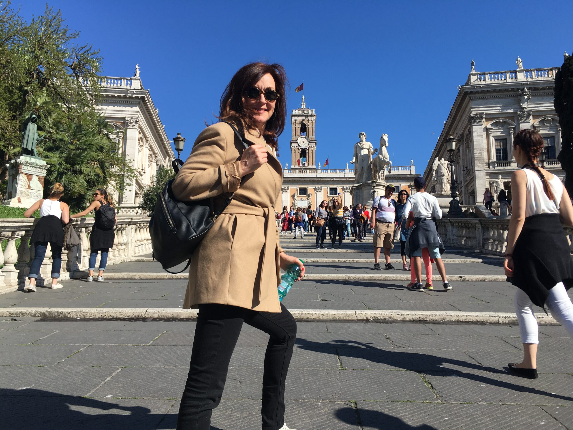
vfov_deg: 48.2
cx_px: 286
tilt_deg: +12.1
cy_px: 215
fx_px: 480
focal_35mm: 29
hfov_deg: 61.7
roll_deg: +0.1
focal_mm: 4.15
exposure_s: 1/1451
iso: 25
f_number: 2.2
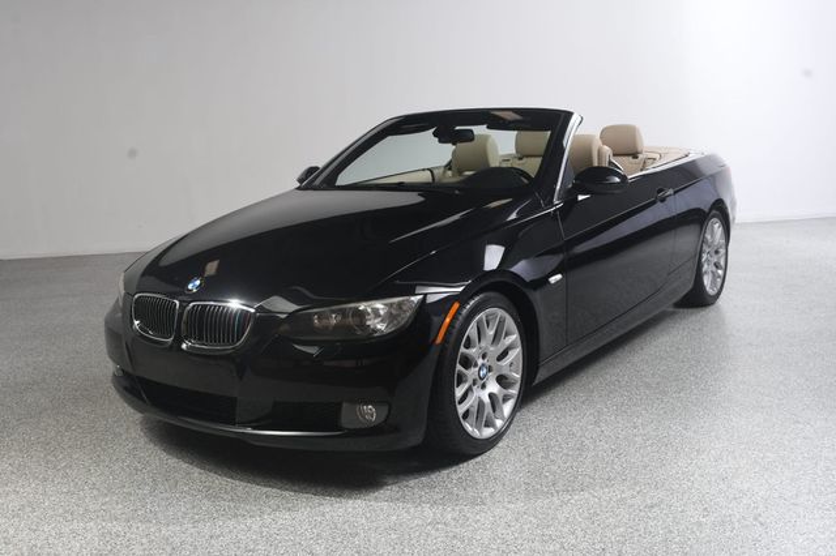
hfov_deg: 53.2
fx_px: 836
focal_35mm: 36
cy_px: 278
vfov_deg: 36.8
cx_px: 418
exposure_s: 1/160
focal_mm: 24
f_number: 10
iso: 100
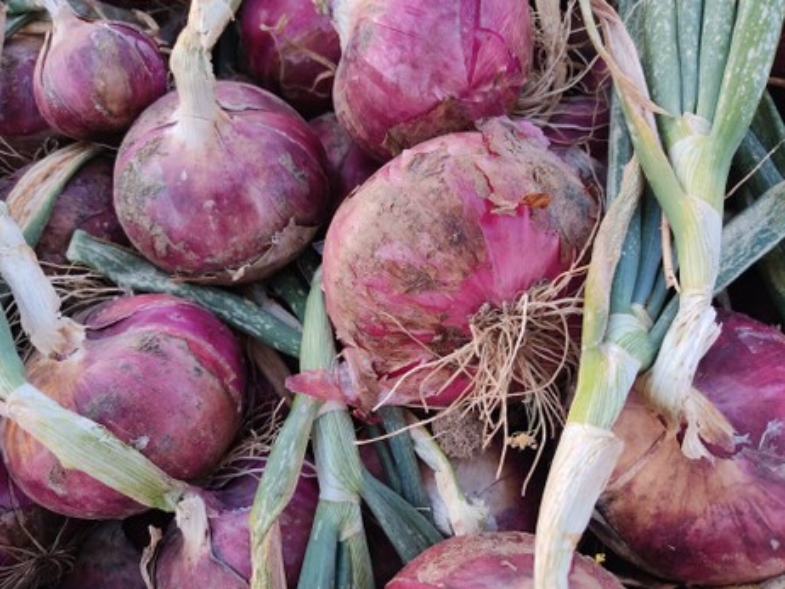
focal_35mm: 27
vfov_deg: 51.4
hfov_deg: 65.3
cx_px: 394
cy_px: 292
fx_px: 613
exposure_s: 1/33
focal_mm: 4.74
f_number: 1.79
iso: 561
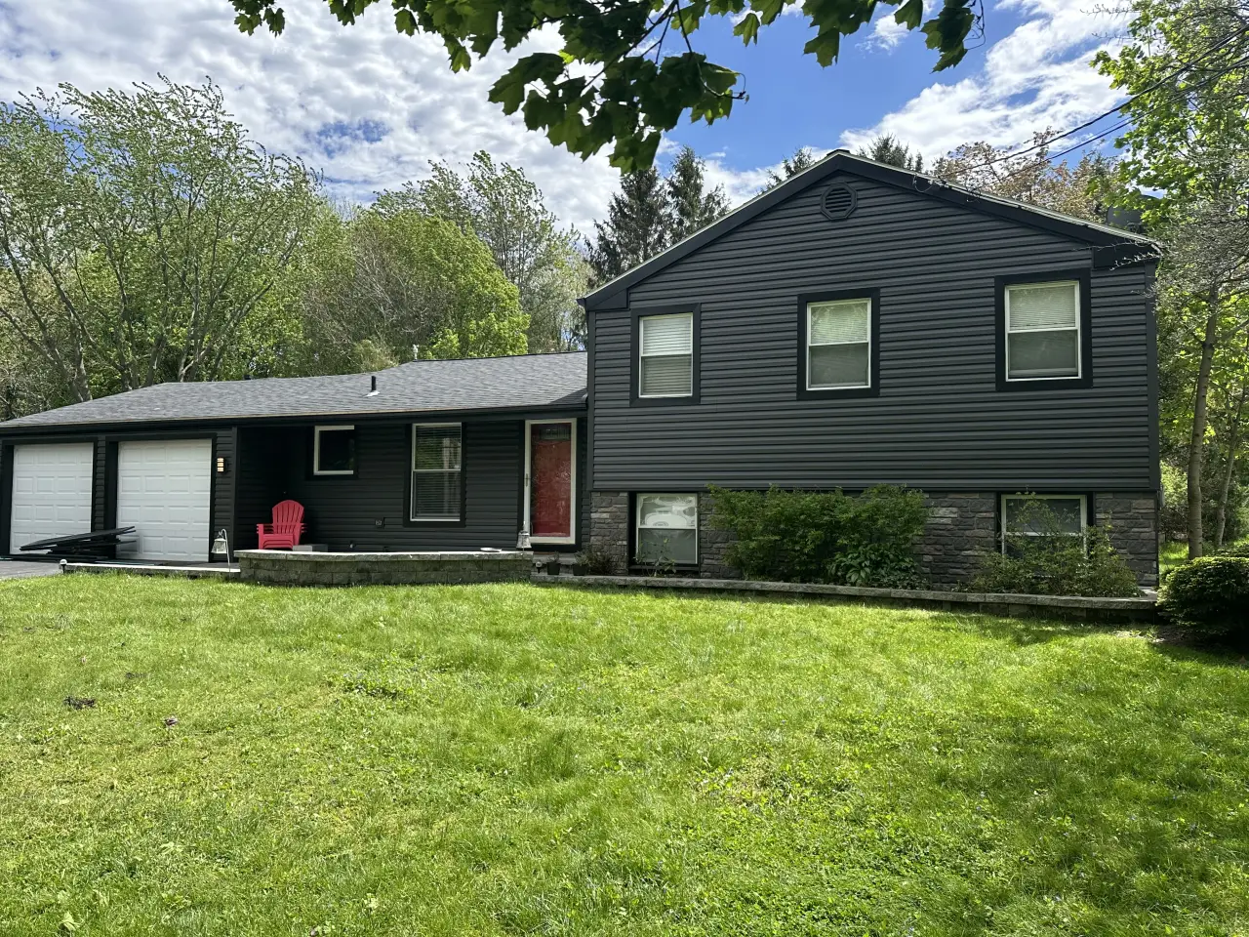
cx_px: 624
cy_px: 468
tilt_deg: +2.6
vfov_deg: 56.8
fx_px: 866
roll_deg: -0.8
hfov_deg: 71.6
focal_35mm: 24
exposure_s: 1/2203
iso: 80
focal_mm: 6.86
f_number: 1.78
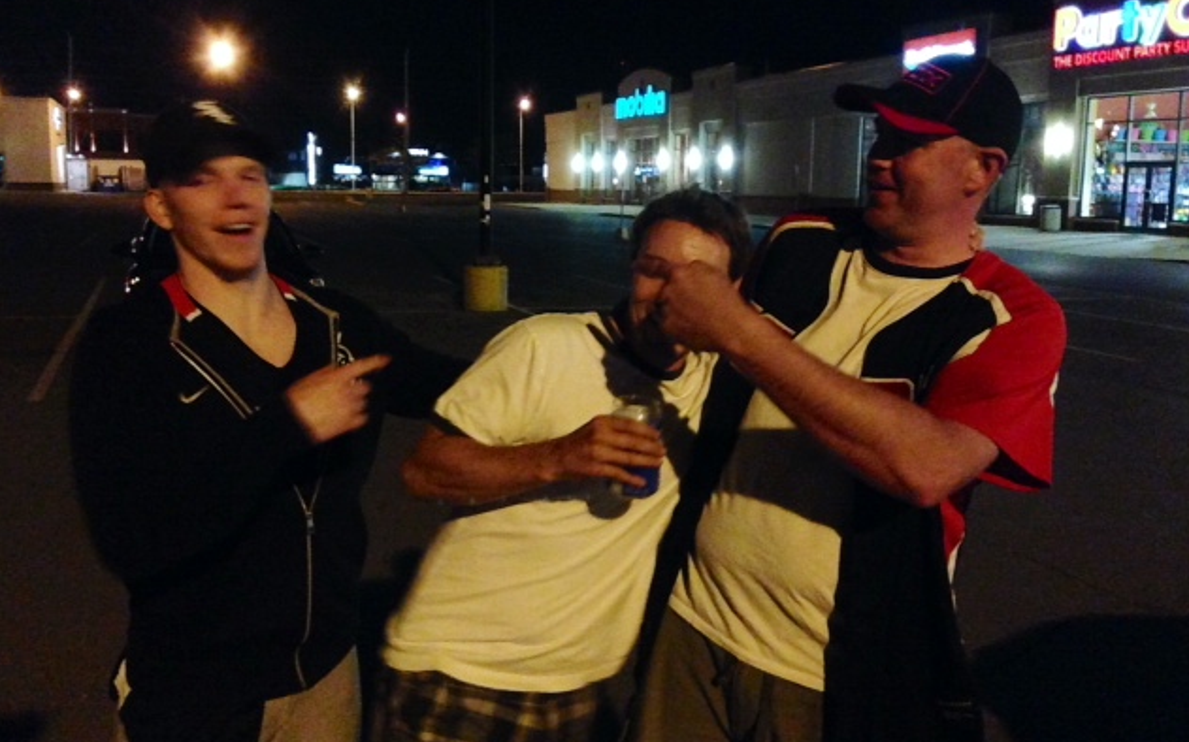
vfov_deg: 18.3
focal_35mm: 71
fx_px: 2300
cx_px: 588
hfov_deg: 29.0
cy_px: 333
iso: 1000
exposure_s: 1/20
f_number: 2.4
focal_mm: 4.12
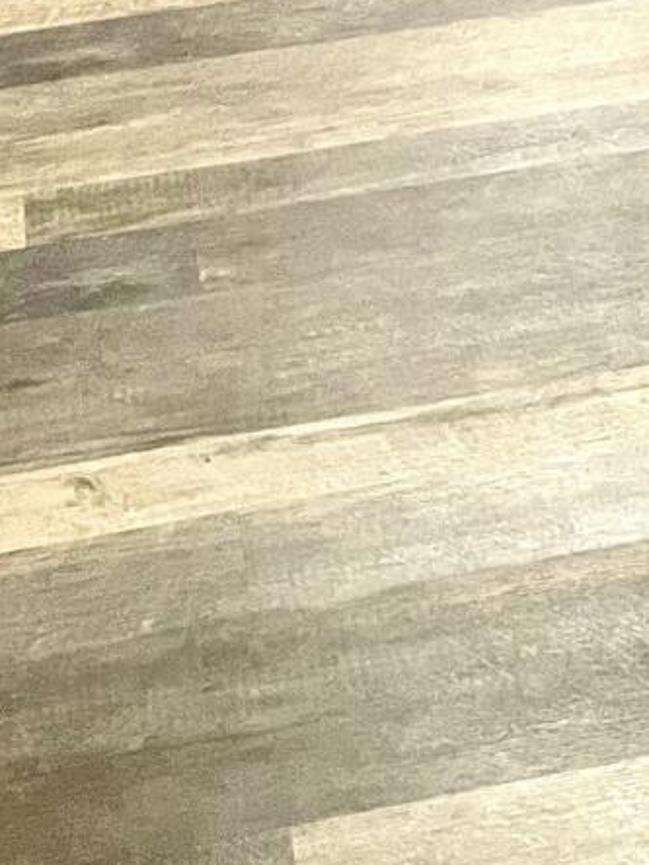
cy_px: -620
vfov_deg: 15.0
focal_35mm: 117
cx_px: 694
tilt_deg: -11.2
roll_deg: +3.2
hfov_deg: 12.5
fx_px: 2925
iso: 200
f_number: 1.6
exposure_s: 1/60
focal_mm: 4.2
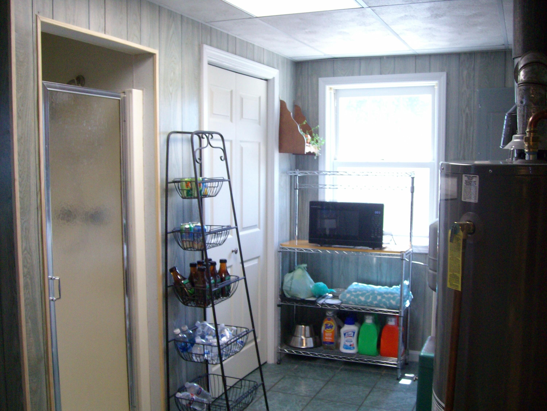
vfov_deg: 40.7
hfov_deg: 52.6
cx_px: 274
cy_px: 206
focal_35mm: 35
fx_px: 553
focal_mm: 5.8
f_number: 2.8
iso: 200
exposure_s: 1/40
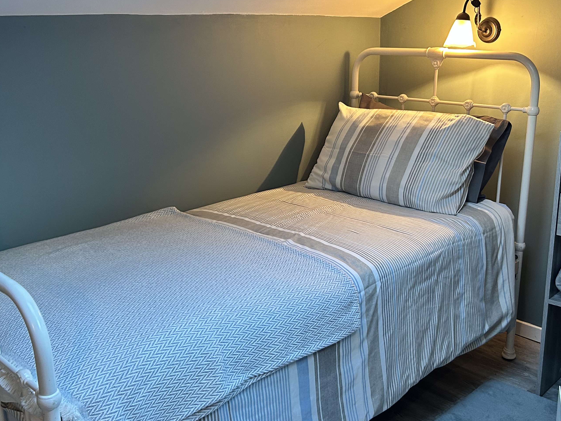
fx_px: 664
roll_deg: +1.2
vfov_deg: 35.1
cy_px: 213
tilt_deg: -16.8
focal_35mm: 41
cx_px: 290
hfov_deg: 45.8
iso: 200
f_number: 1.5
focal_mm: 5.7
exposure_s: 1/50
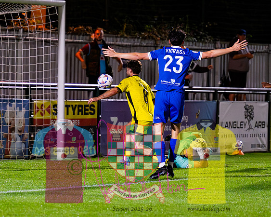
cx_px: 45
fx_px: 2639
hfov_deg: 5.9
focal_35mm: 329
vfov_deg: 4.7
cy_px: 151
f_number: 2.8
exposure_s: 1/1250
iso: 6400
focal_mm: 140
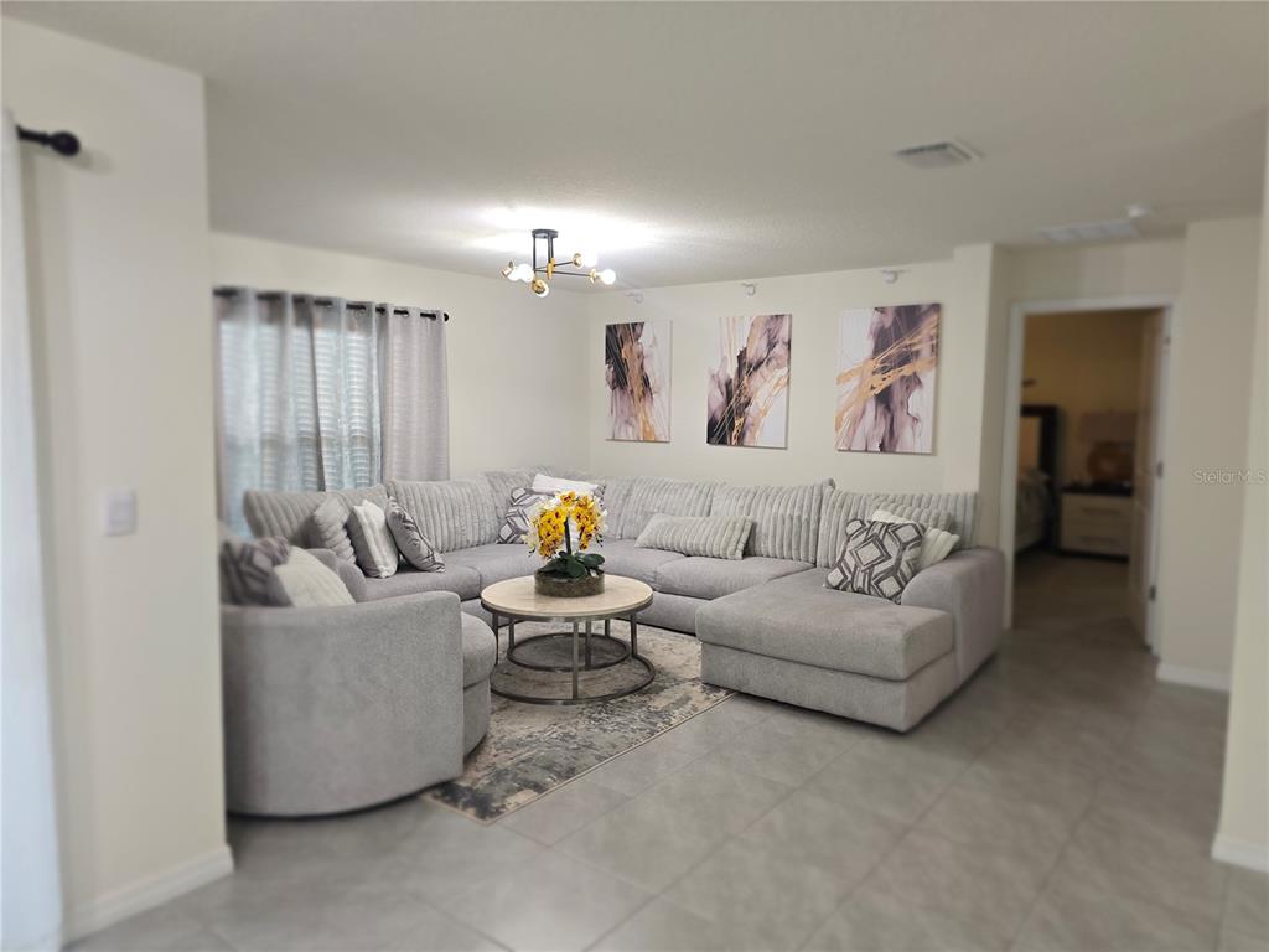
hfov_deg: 73.9
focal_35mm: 23
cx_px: 634
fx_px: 843
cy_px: 476
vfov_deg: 58.9
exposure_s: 1/60
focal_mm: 6.3
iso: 125
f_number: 1.7
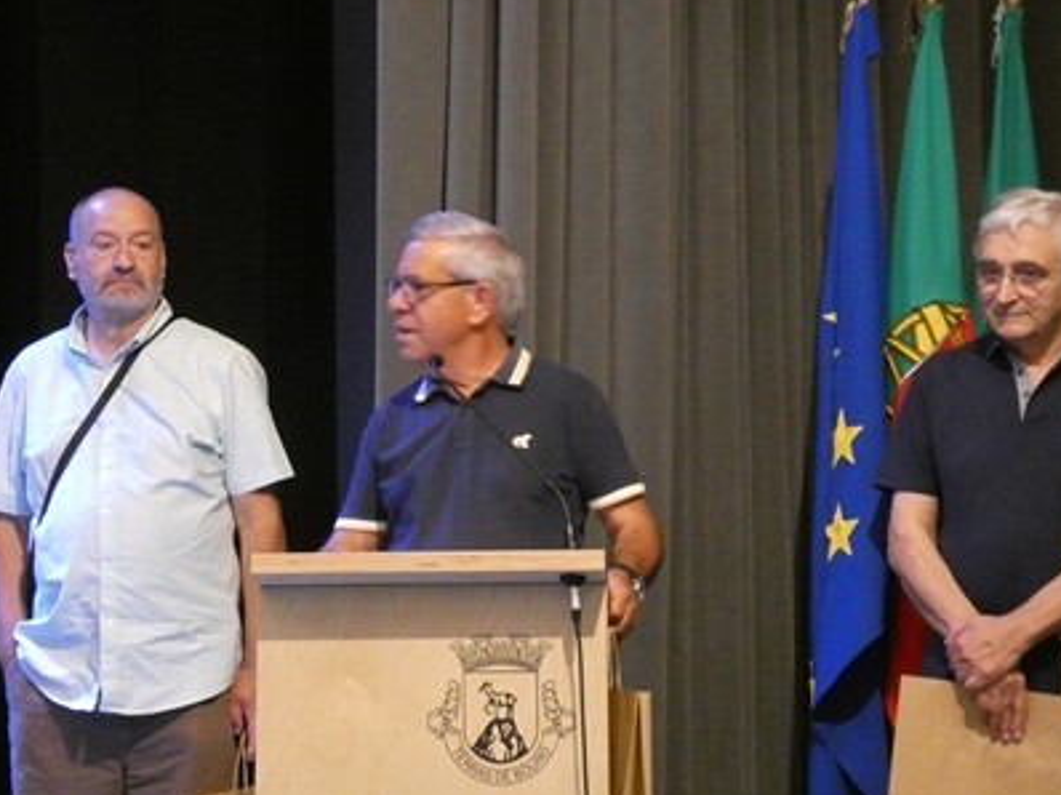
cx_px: 496
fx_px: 3921
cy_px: 395
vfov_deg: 11.6
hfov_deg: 15.4
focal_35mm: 128
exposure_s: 1/10
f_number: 5.1
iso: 1600
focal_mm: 19
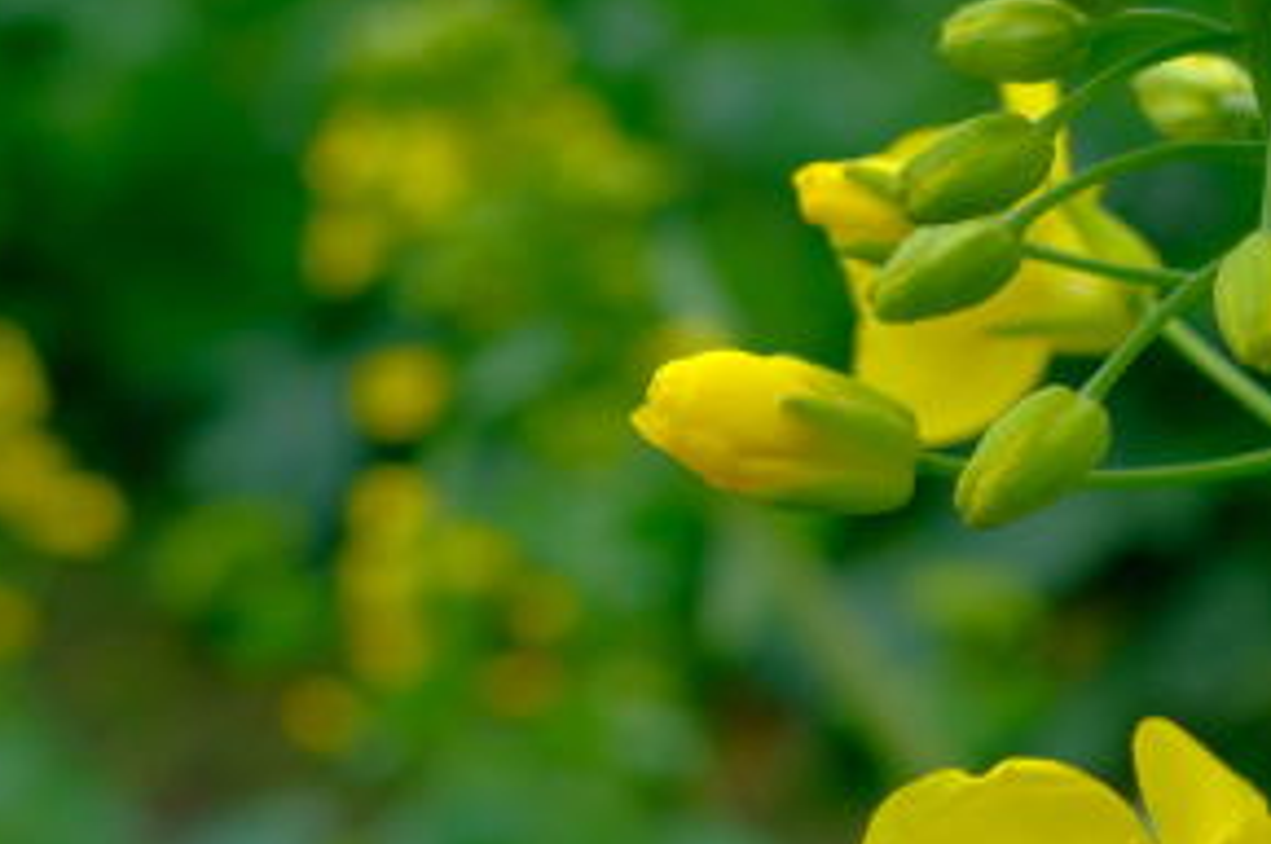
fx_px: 3421
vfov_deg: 14.1
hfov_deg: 19.5
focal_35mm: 97
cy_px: 552
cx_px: 1618
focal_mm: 23
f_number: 6.4
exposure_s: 1/250
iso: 200
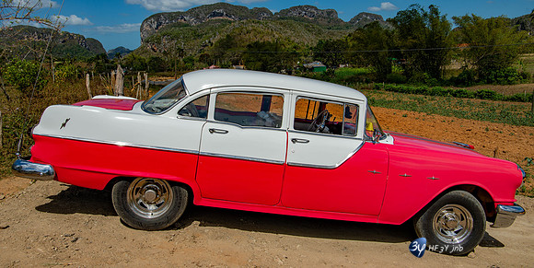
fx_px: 435
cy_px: 108
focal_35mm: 31
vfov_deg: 34.2
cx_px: 264
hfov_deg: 63.1
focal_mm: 29
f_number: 11
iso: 100
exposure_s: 1/500
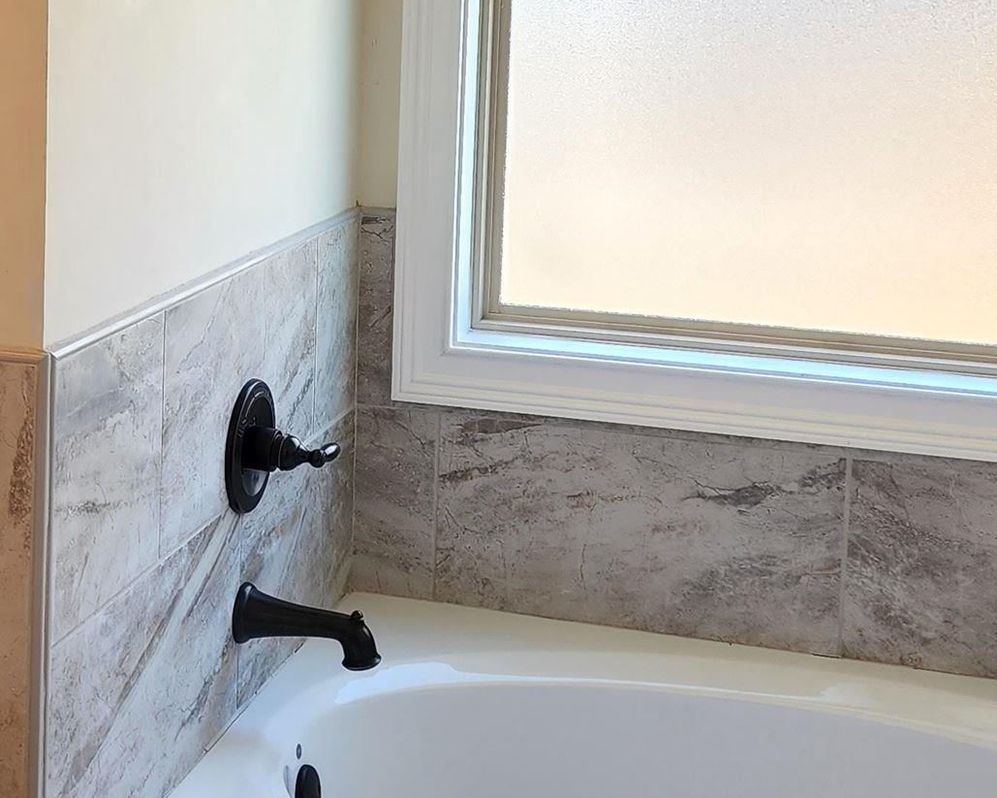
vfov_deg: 22.5
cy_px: 144
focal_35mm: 67
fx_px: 1977
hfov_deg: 28.0
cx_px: 279
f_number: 1.8
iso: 64
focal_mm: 6.4
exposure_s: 1/120
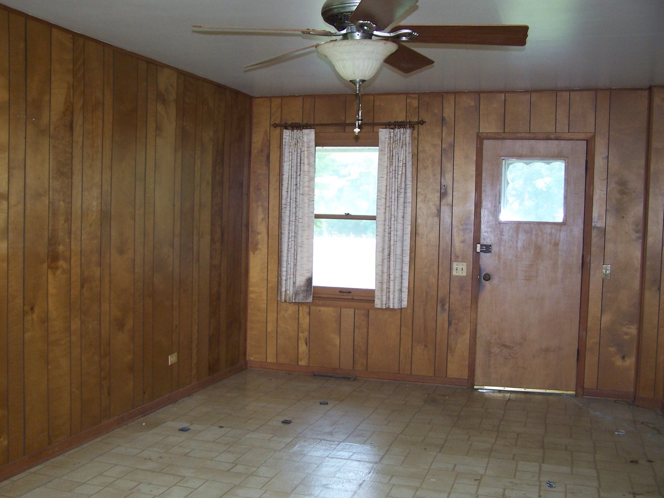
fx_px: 729
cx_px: 332
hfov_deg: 49.0
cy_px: 249
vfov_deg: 37.7
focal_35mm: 38
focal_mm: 6.3
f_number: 2.8
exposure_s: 1/60
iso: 140
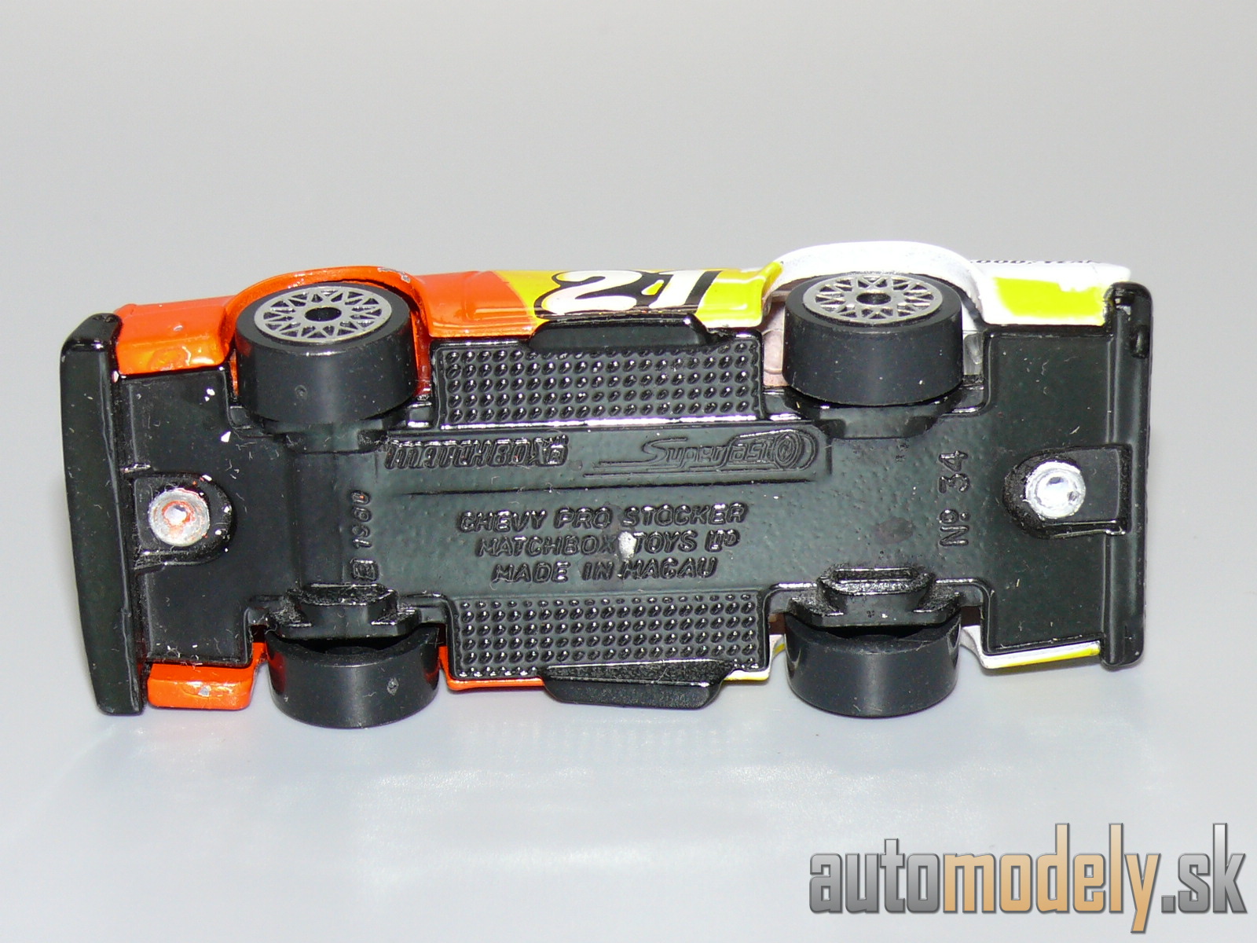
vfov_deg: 12.7
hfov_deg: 16.8
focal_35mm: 117
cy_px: 472
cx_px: 628
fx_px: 4249
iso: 100
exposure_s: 1/30
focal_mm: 14.3
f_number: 4
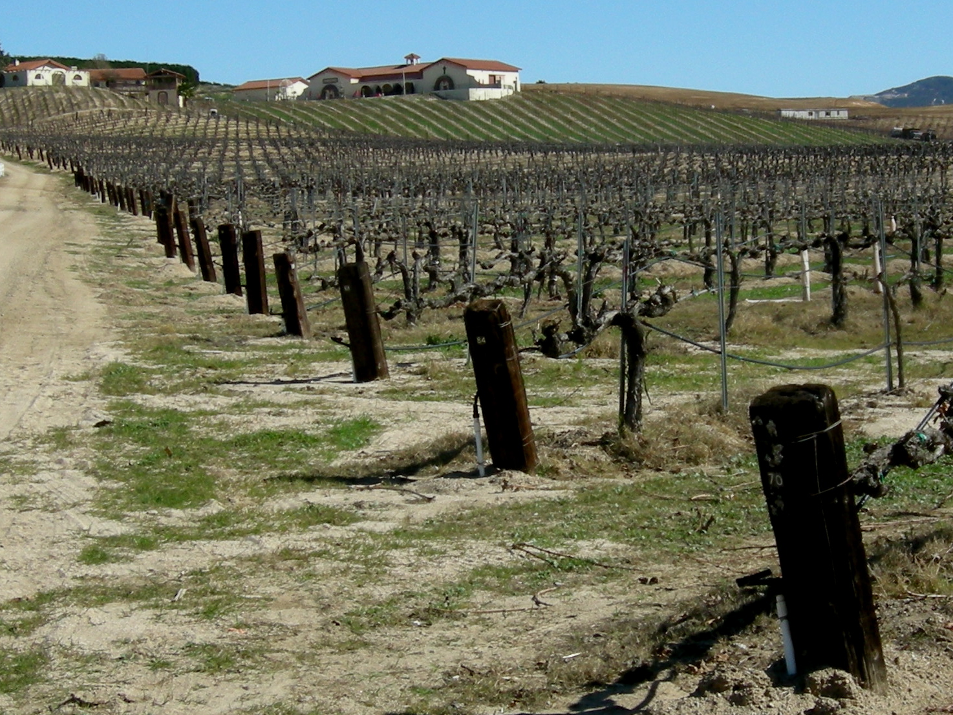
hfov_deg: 25.0
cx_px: 820
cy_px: 258
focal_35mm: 76
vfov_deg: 19.3
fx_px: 2092
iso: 64
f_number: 6.1
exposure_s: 1/260
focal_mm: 7.5
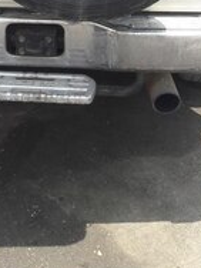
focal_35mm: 74
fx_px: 573
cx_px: 53
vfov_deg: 24.2
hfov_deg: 19.8
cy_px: -43
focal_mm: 3.7
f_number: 1.9
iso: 40
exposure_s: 1/527
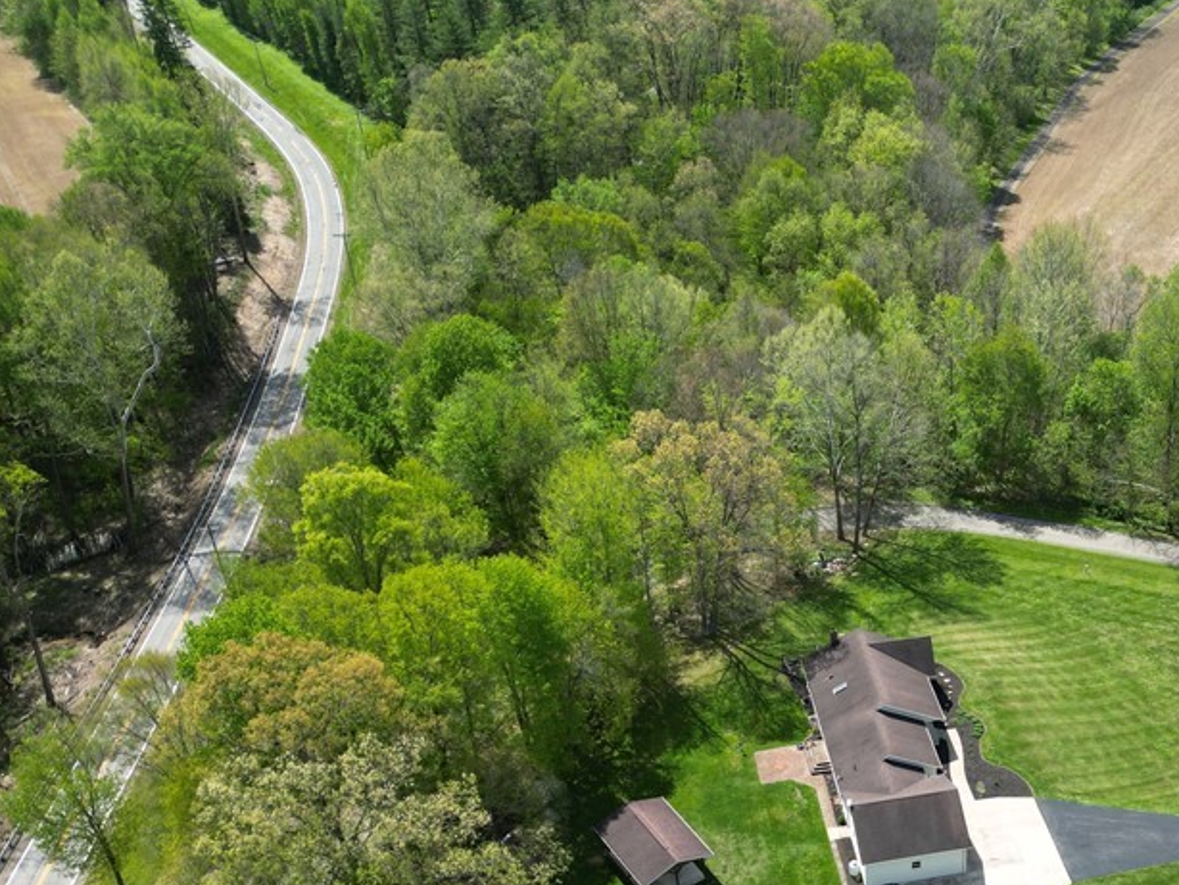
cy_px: 724
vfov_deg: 34.7
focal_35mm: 40
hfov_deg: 44.9
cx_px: 910
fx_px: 1363
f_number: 1.7
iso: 100
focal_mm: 6.72
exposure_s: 1/1500
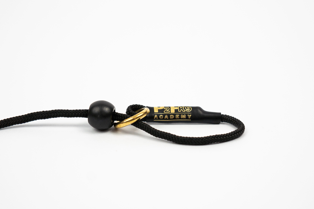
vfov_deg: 20.3
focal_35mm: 67
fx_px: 584
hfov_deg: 30.1
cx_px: 157
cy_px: 104
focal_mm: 45
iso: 500
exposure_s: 1/125
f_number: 4
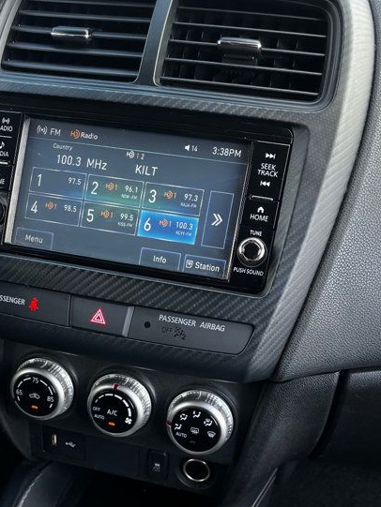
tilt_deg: -32.9
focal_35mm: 41
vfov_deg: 44.8
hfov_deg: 35.1
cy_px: 356
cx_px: 178
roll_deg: -2.1
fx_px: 601
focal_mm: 5.1
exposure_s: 1/121
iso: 64
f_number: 1.6
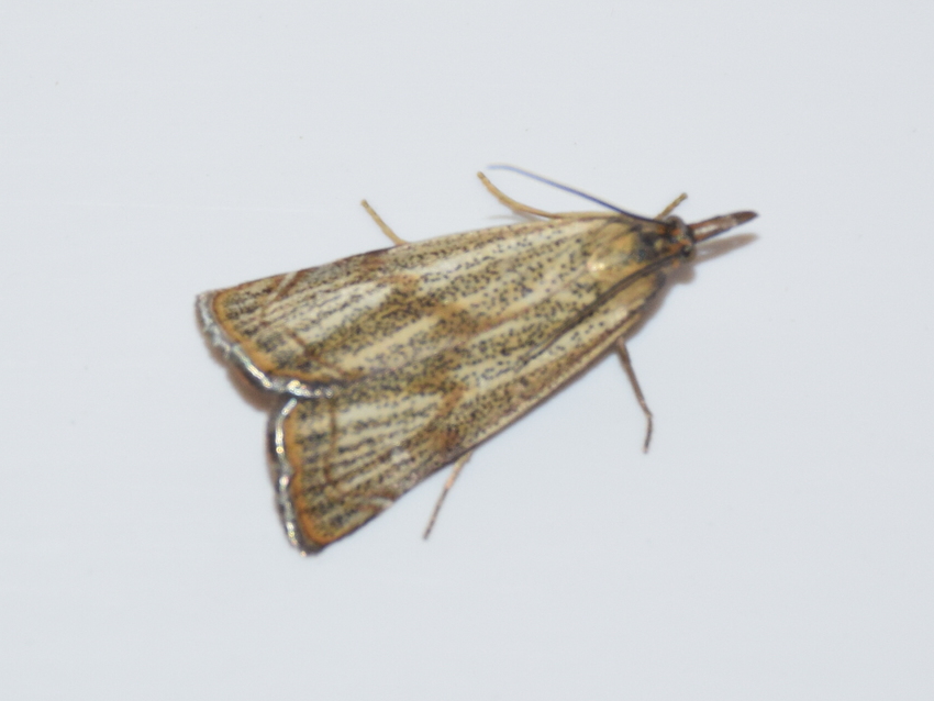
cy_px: 350
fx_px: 6154
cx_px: 494
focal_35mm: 228
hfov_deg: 8.7
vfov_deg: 6.5
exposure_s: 1/60
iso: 400
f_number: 5.6
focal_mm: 140
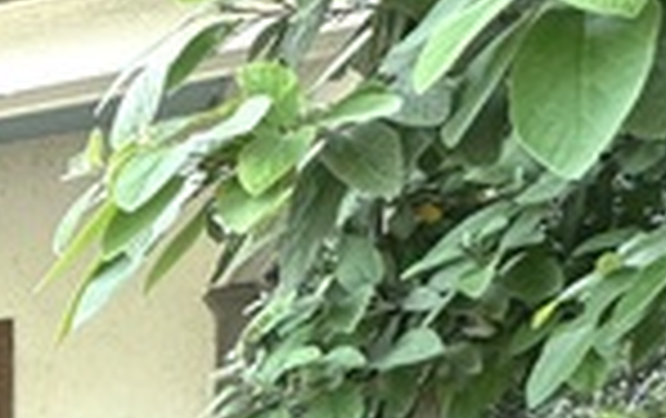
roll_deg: +1.1
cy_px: 710
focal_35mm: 64
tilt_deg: -3.2
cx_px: -423
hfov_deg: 23.1
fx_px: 1163
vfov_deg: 17.3
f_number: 2.2
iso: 40
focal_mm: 2.22
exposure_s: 1/244
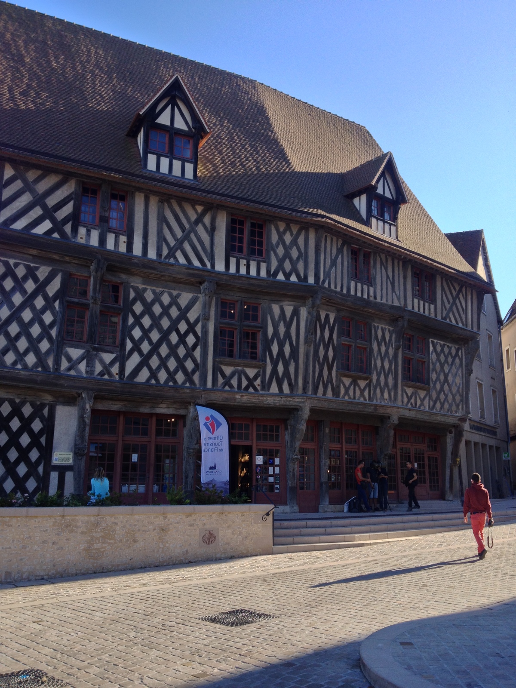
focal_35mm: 35
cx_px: 258
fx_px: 696
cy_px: 344
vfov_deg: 52.6
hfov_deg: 40.7
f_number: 2.4
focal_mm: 4.28
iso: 50
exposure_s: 1/421
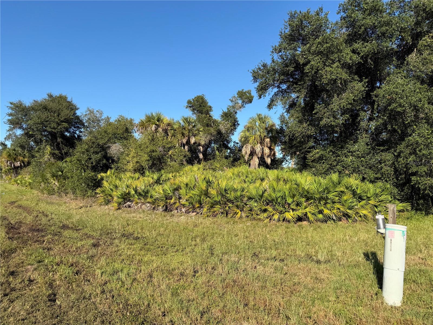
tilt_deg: +2.8
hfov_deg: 71.6
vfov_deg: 56.8
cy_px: 162
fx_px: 300
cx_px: 216
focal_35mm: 24
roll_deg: -1.3
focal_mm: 6.76
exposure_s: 1/3425
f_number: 1.78
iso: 80
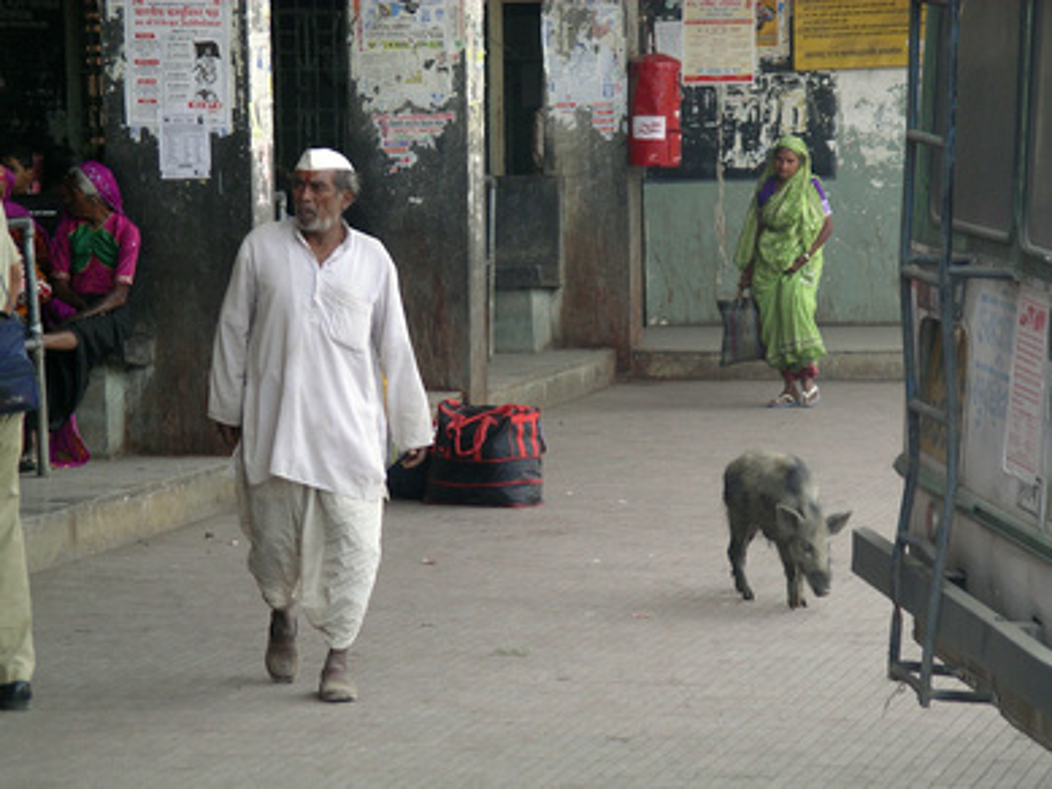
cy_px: 394
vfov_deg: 7.9
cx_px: 526
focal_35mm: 187
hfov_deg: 10.6
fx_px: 5685
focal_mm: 39
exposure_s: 1/202
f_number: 4.6
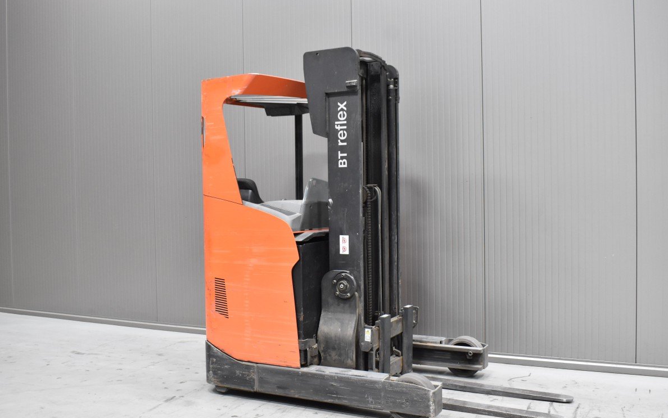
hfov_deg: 54.6
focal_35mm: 36
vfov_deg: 35.8
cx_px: 337
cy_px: 221
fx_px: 647
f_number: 5
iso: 1600
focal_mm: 23
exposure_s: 1/25
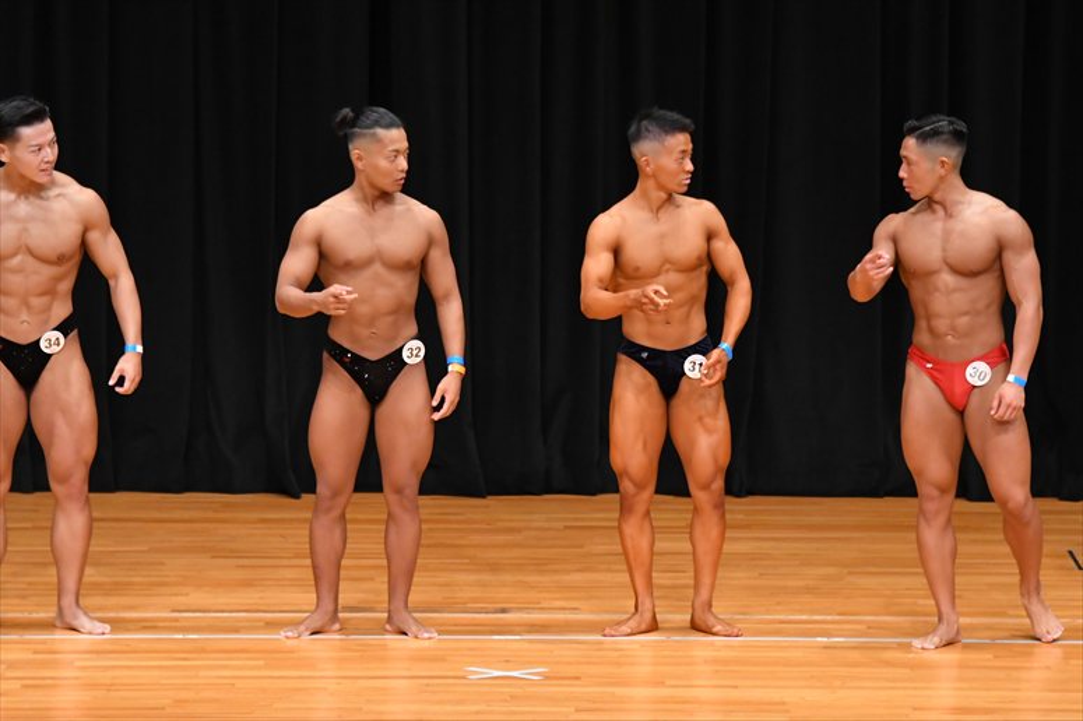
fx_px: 7668
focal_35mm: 255
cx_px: 542
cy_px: 360
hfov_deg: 8.1
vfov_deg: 5.4
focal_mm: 170
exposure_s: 1/400
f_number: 5.6
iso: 4000
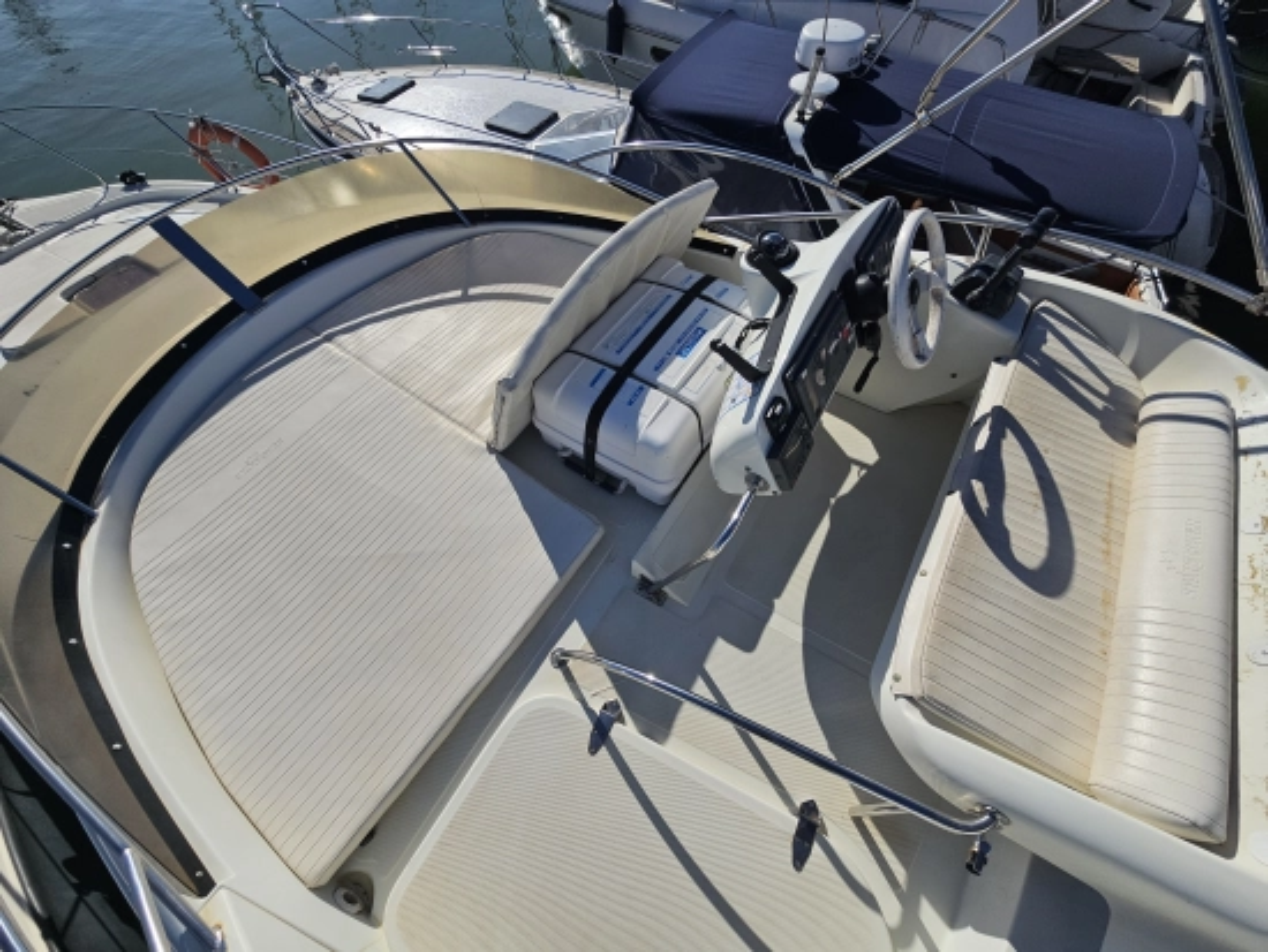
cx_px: 634
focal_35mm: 13
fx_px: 476
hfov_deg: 106.2
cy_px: 476
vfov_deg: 90.0
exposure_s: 1/5144
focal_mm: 2.2
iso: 50
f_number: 2.2
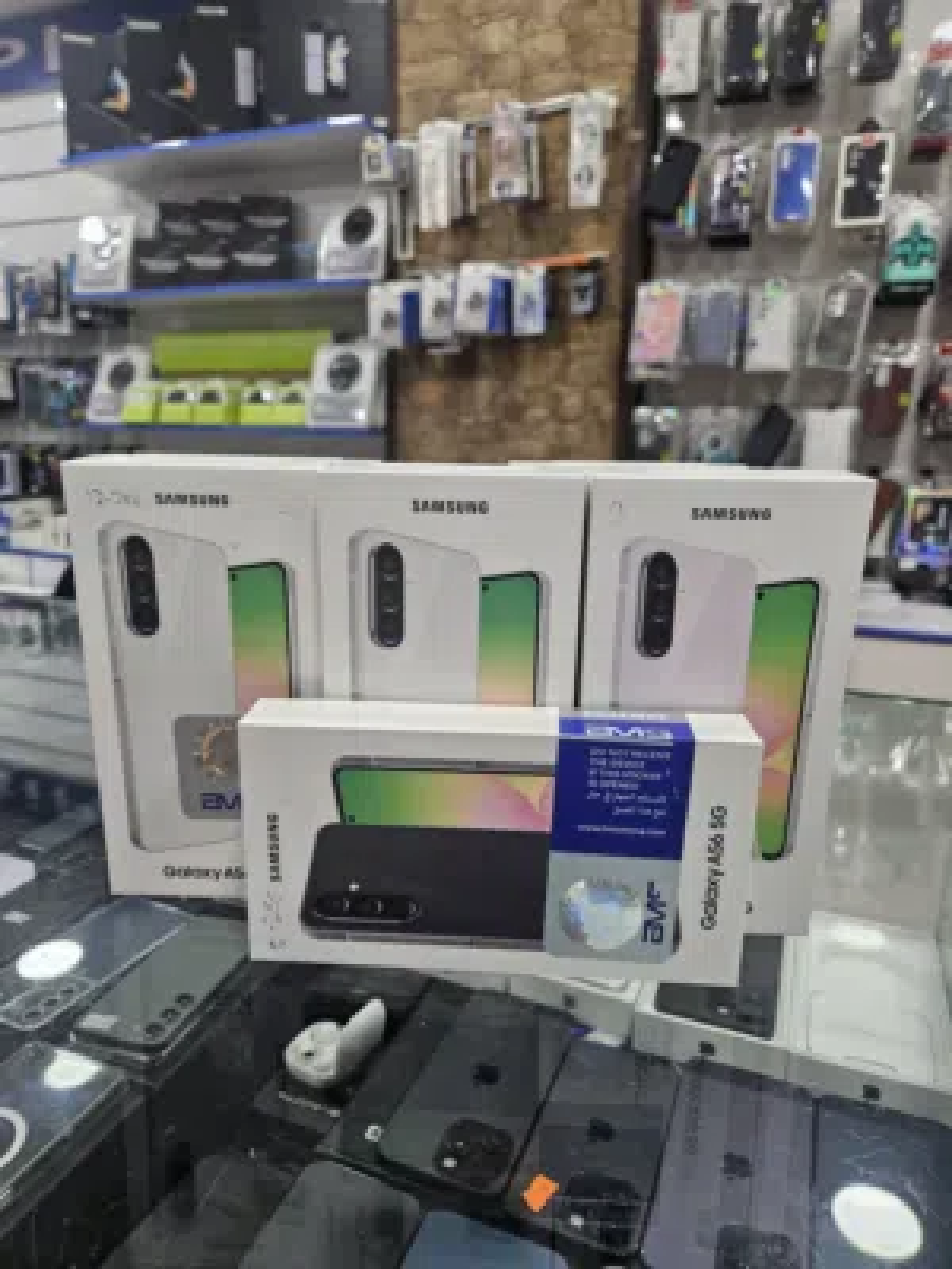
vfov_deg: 73.9
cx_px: 476
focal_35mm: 23
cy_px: 634
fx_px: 843
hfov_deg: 58.9
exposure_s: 1/100
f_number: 1.8
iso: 160
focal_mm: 5.4
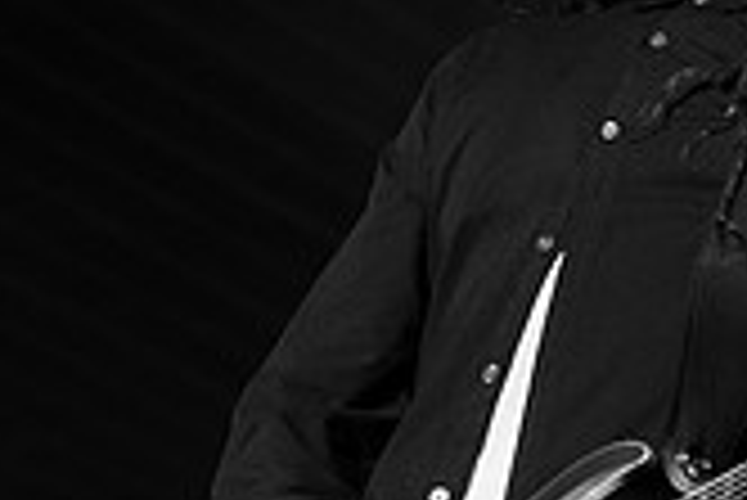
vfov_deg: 5.6
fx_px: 5109
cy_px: 209
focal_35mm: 246
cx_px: 515
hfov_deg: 8.4
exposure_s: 1/500
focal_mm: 58
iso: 1000
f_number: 3.2
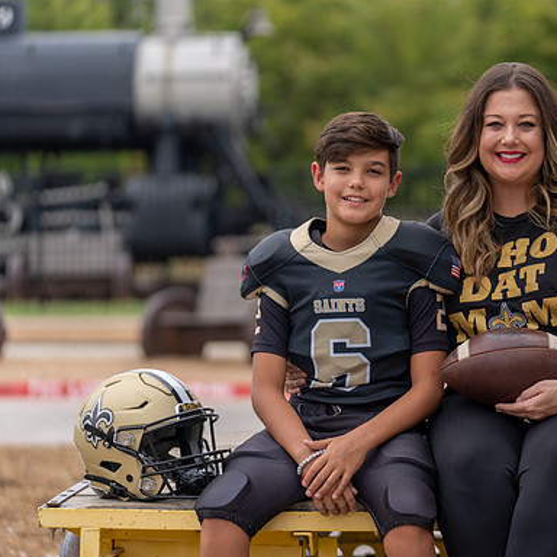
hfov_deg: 11.3
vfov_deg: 11.3
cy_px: 285
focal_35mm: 154
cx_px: 435
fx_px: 2804
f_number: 2.8
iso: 160
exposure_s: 1/320
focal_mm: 110
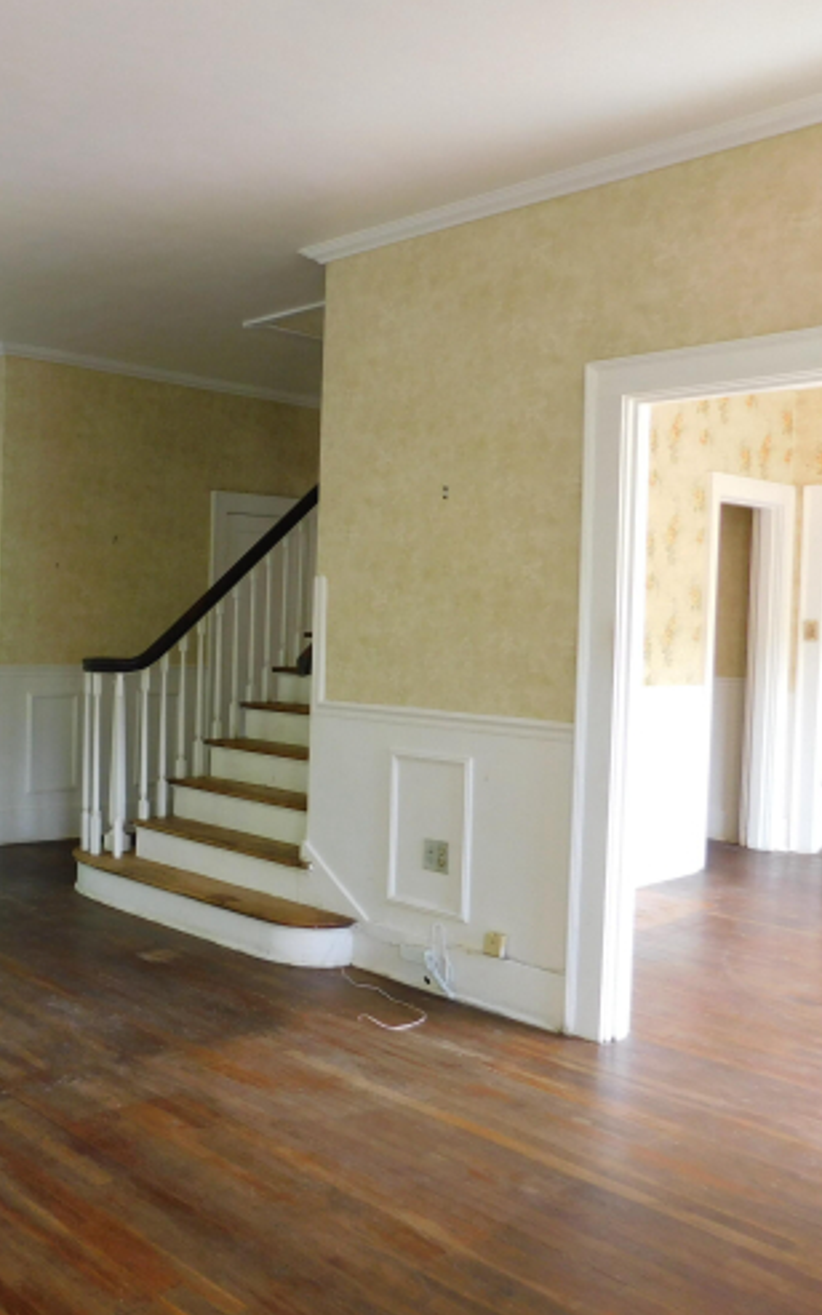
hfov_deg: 35.4
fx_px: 1183
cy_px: 653
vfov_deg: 58.1
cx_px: 39
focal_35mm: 33
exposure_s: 1/30
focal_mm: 4
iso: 140
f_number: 3
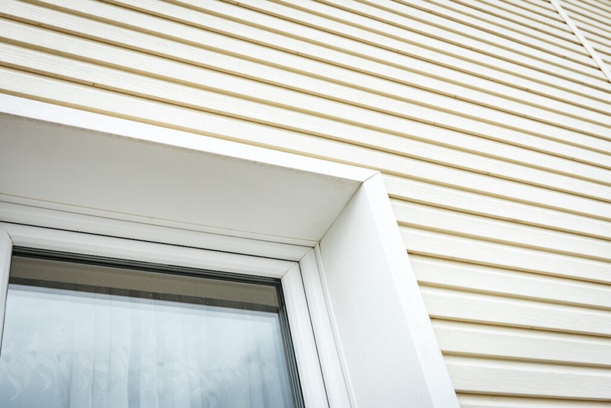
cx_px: 306
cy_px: 204
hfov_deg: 48.4
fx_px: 679
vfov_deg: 33.4
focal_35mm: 40
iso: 250
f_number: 5.6
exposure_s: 1/320
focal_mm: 40
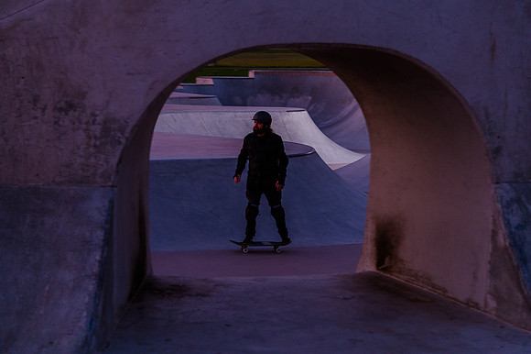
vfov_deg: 18.2
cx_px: 266
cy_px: 177
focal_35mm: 75
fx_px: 1106
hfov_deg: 27.0
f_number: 4
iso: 2500
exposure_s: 1/160
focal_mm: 75
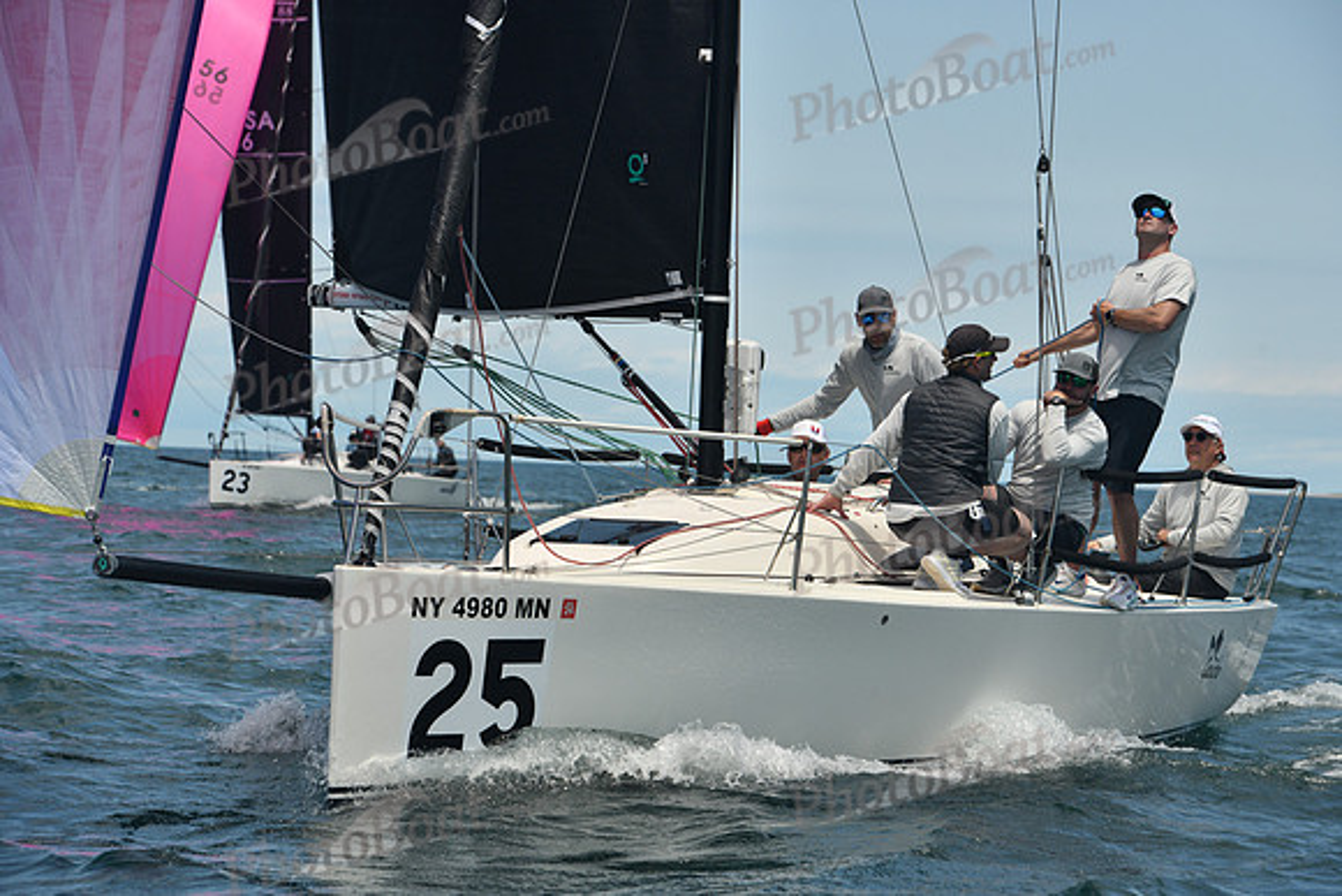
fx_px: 6152
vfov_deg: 8.3
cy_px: 448
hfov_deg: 12.4
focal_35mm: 165
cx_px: 671
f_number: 9
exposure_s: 1/640
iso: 320
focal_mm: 165
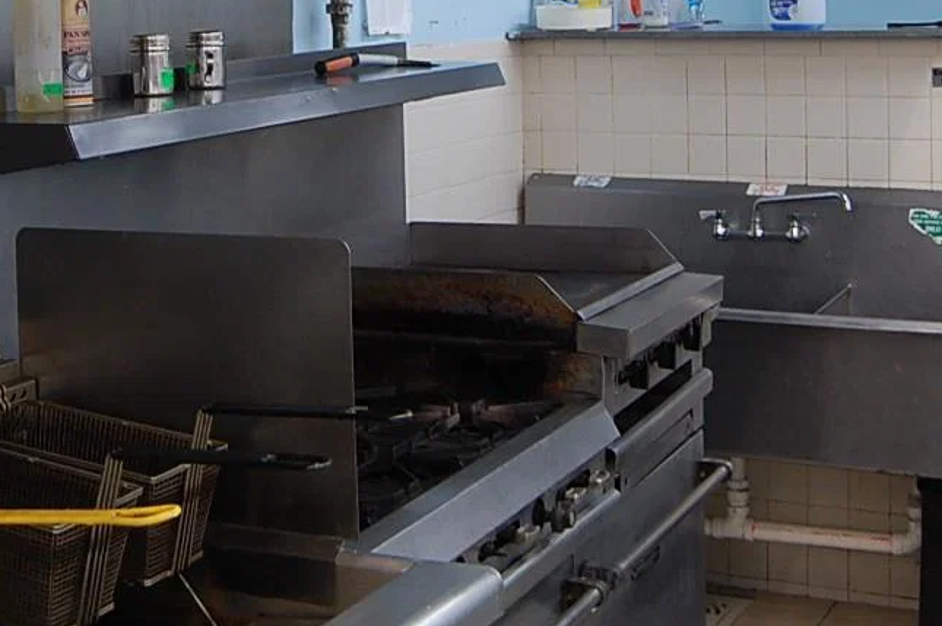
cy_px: -32
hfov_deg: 31.9
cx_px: 415
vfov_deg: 20.7
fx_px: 1647
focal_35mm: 63
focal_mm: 18
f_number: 4
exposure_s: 1/60
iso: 400
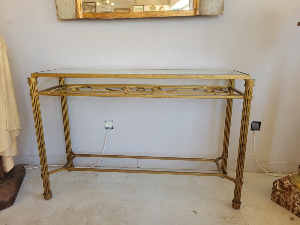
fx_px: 225
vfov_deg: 53.1
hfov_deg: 67.3
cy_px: 112
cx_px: 150
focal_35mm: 26
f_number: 1.8
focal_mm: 5.4
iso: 200
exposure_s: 1/100
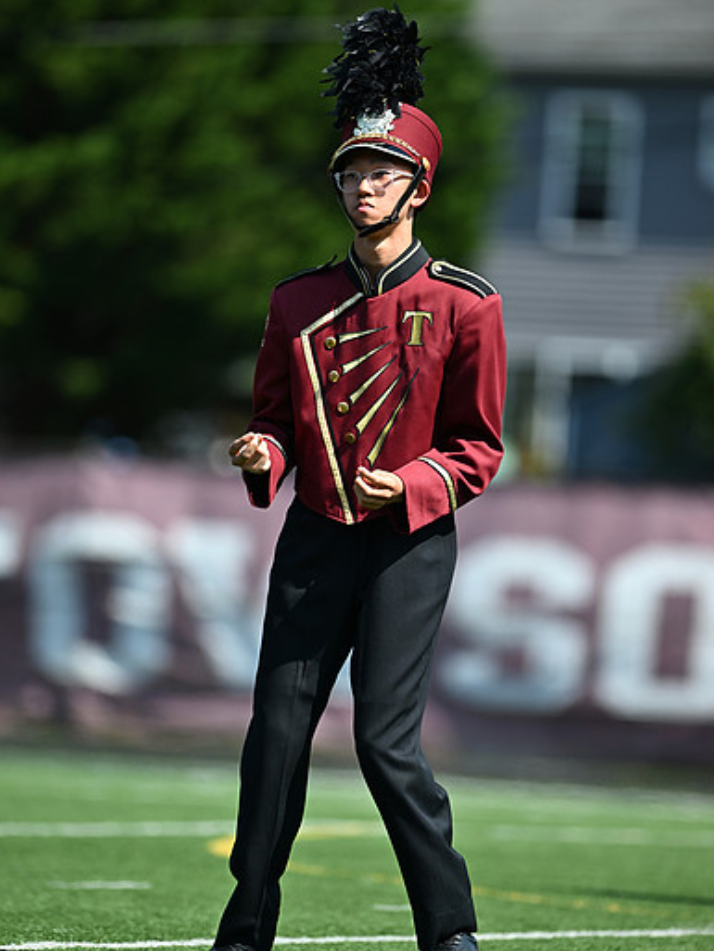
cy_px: 499
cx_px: 357
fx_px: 8962
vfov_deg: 6.1
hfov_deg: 4.6
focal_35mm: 326
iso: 200
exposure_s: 1/2500
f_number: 2.8
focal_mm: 300
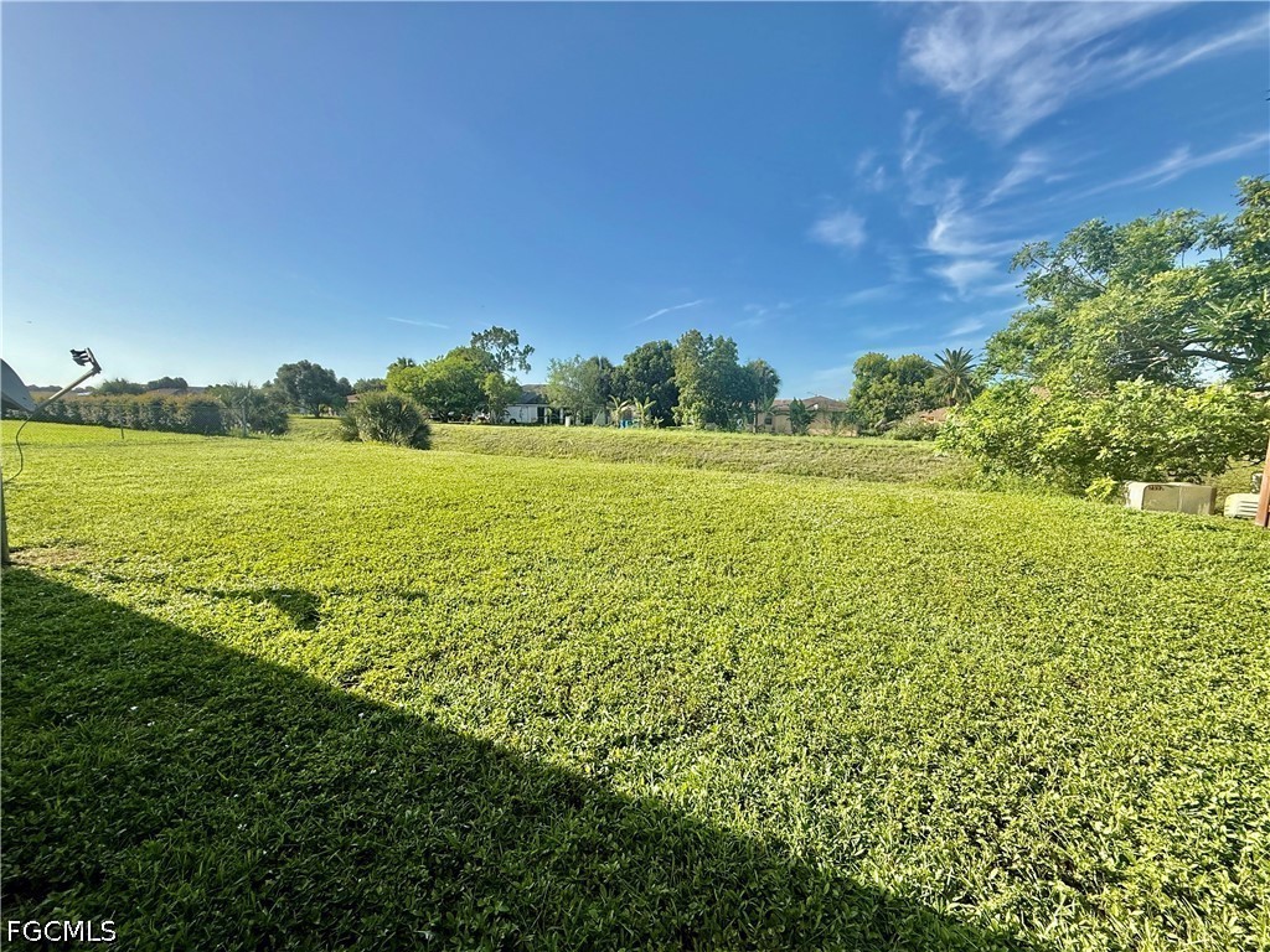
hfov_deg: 102.1
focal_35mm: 14
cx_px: 635
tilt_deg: -5.9
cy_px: 476
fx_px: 514
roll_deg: -1.9
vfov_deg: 85.7
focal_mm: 2.22
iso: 50
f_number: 2.2
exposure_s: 1/1431
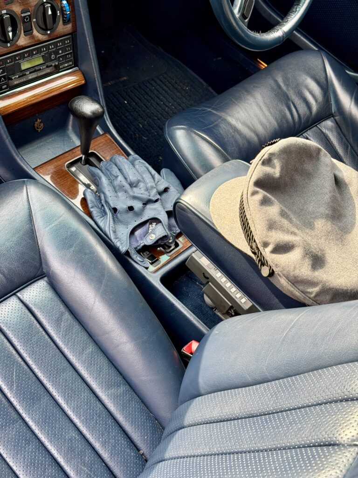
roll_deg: -24.3
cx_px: 179
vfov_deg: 39.7
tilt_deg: -44.7
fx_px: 662
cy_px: 239
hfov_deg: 30.3
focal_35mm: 48
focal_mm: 6.76
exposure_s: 1/167
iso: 64
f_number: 1.78
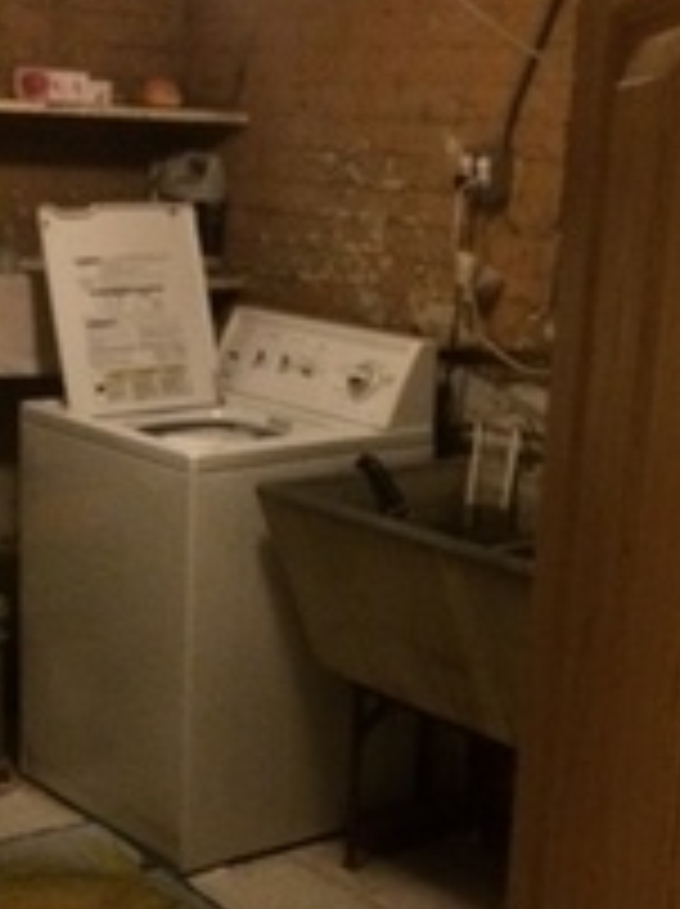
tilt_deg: -15.0
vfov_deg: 28.1
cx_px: 207
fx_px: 1811
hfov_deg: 21.2
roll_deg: -2.7
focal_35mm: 69
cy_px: 580
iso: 500
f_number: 2.2
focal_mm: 4.15
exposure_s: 1/15
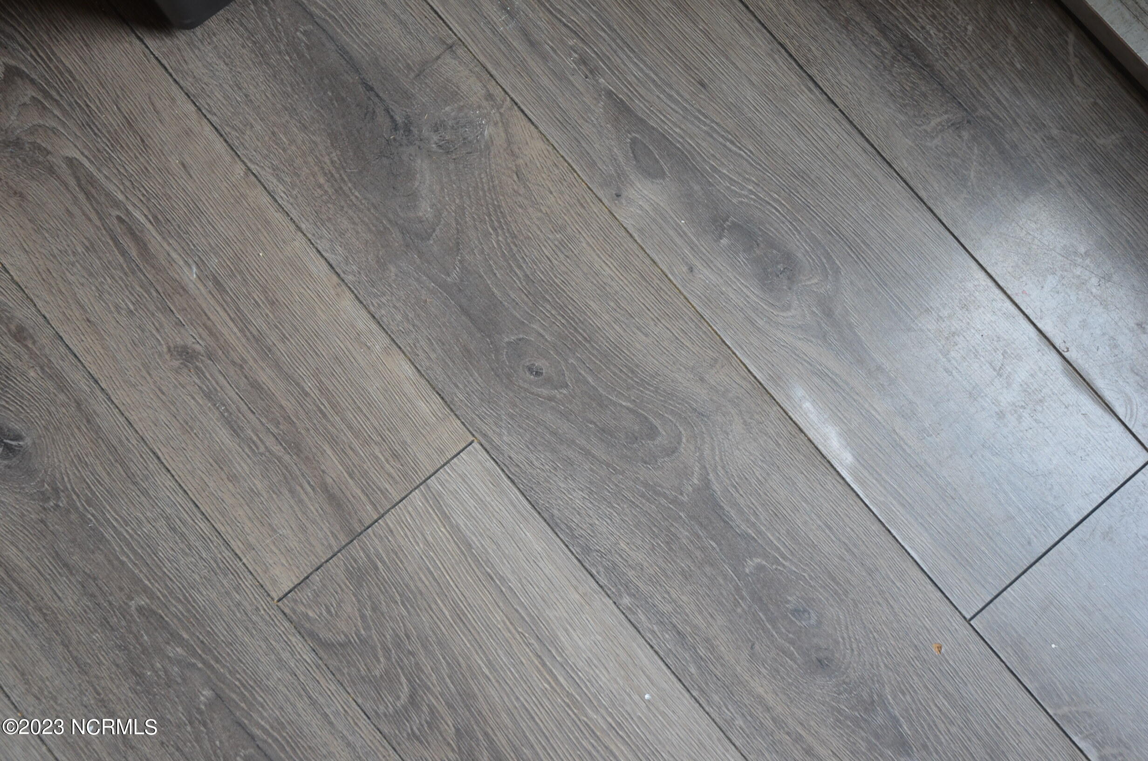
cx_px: 574
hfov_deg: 33.5
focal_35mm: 60
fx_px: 1909
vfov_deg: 22.5
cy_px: 380
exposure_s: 1/60
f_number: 4.2
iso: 400
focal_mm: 40
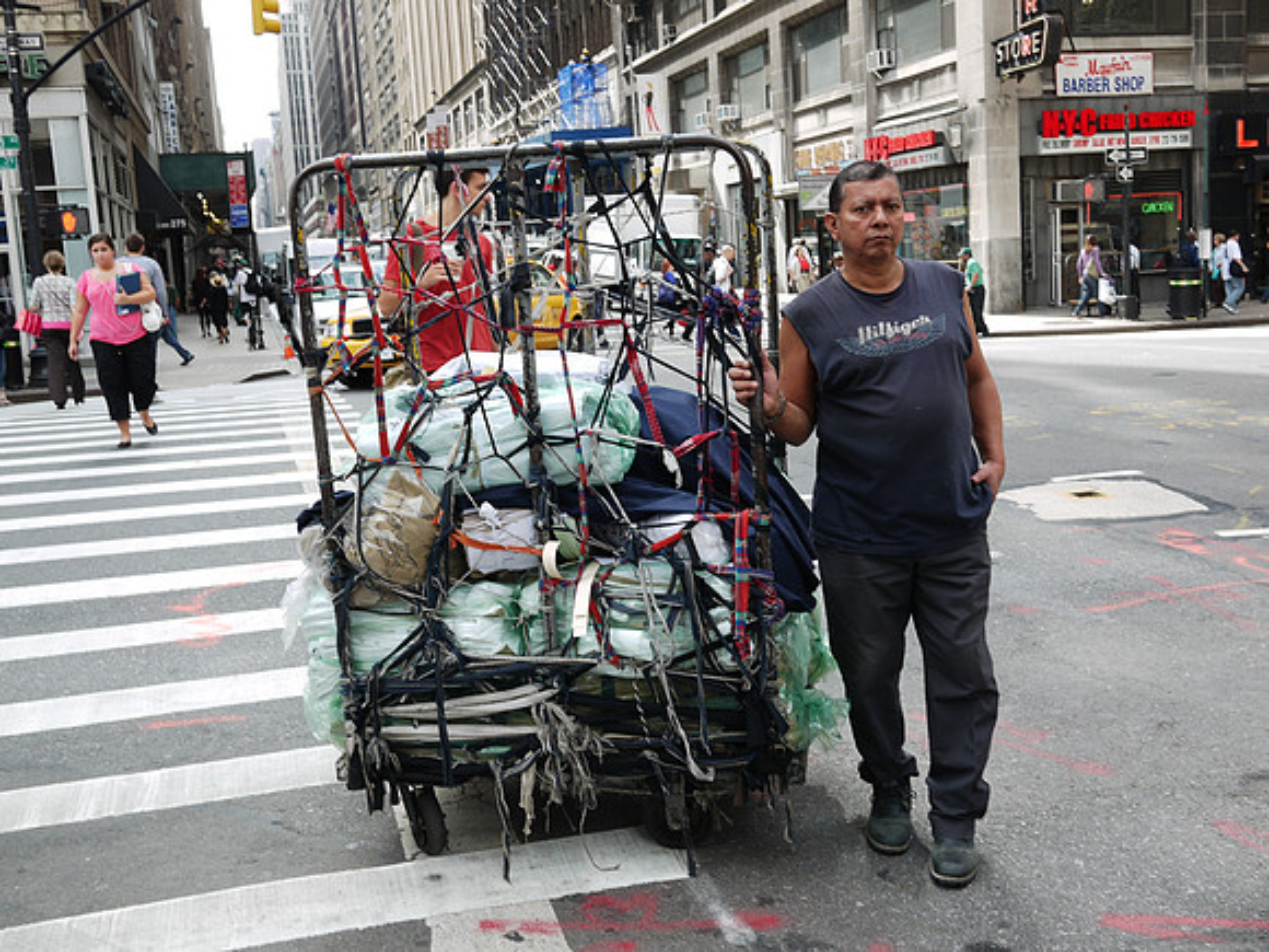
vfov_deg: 36.0
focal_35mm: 40
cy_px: 476
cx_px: 634
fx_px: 1466
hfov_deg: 46.8
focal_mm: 20
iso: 100
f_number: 5
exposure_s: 1/125
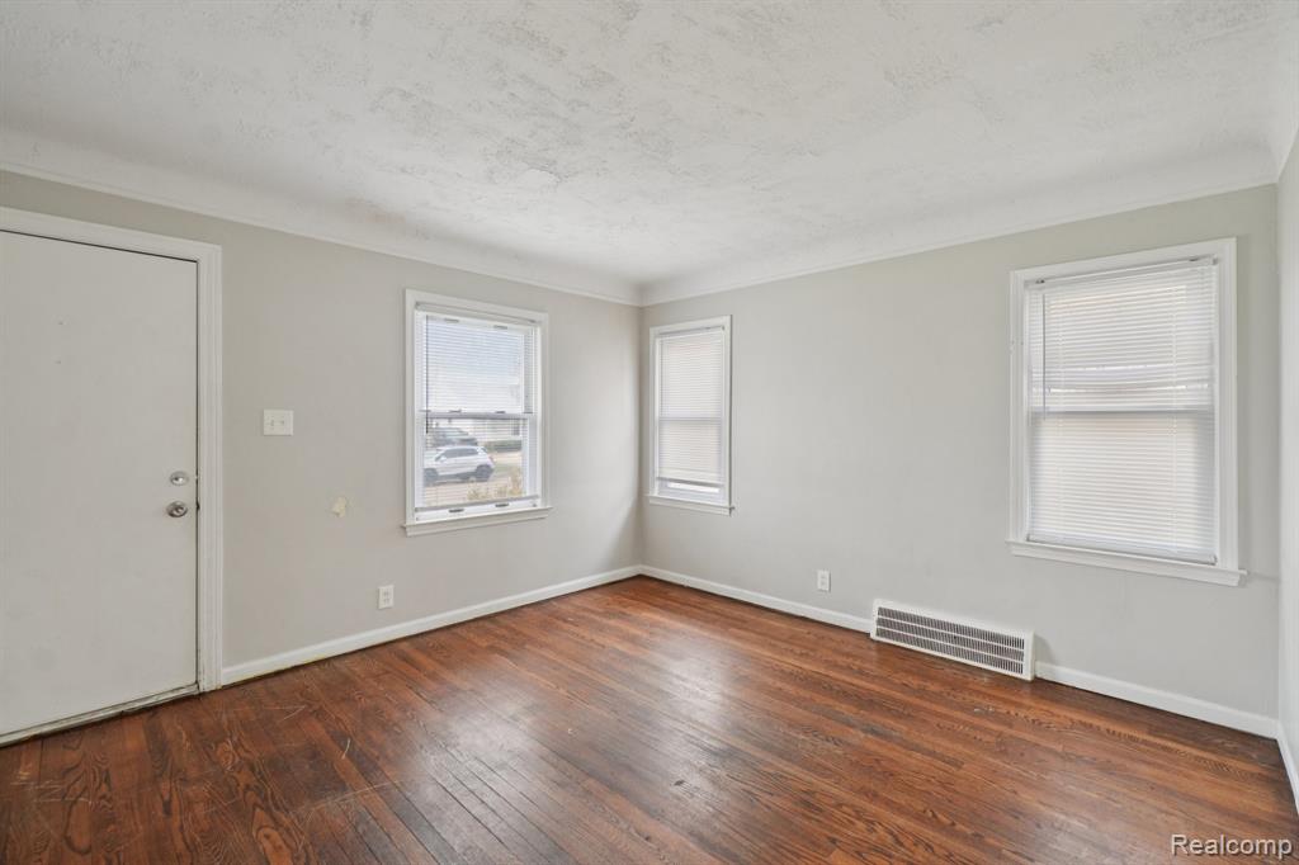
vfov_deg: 77.3
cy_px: 432
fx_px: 541
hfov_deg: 100.4
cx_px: 650
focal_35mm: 15
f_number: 8
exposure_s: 1/15
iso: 400
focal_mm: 10
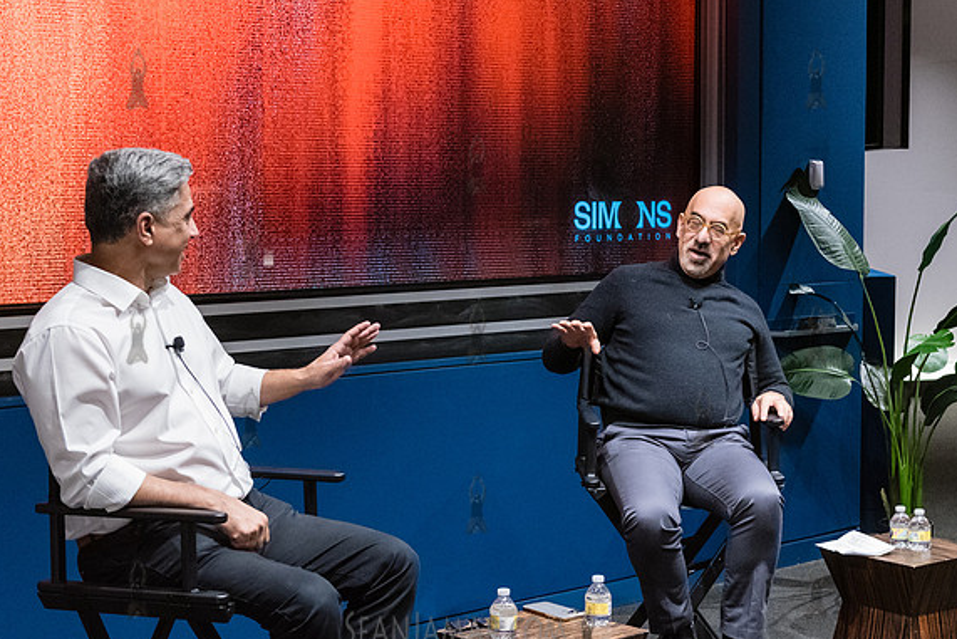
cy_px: 323
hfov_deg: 30.9
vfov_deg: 20.9
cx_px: 574
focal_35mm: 65
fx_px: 1728
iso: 6400
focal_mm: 52
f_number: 4
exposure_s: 1/200
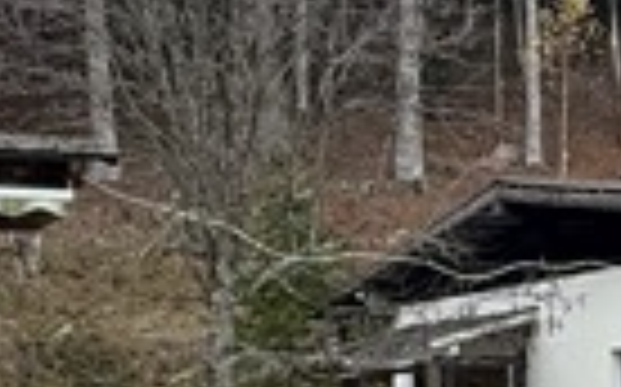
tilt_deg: +4.2
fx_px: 1860
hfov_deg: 18.9
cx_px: 450
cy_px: 252
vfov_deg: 11.9
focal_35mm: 110
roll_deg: +1.7
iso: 125
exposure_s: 1/99
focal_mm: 2.22
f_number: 2.2
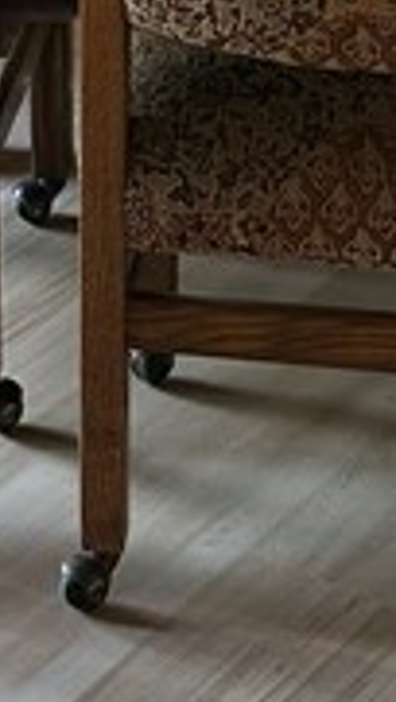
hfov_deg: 8.2
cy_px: -349
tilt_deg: -13.6
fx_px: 2759
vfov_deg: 13.7
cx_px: -31
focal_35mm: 148
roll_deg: +2.8
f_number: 1.78
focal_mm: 6.86
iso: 160
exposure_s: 1/60
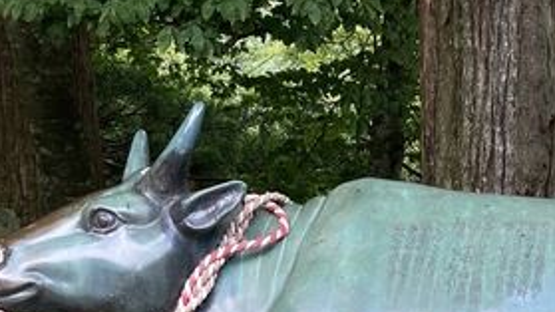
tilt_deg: -10.9
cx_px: 512
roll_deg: +2.2
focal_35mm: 89
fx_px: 1310
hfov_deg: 23.2
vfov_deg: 12.4
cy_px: 565
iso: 32
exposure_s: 1/121
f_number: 1.8
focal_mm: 3.99
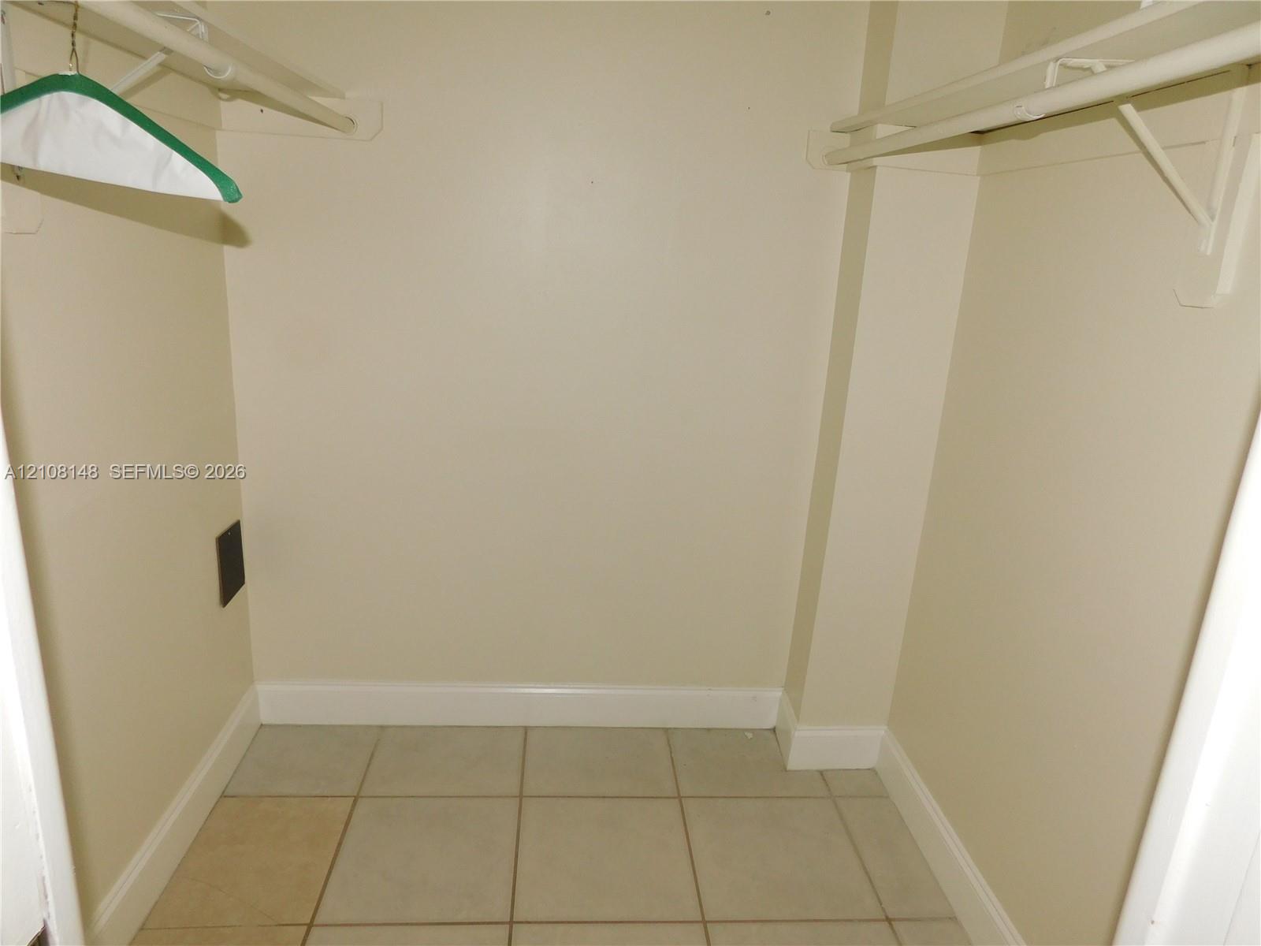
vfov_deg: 58.9
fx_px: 838
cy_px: 473
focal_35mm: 23
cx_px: 630
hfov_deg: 73.9
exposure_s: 1/30
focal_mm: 4
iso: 200
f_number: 3
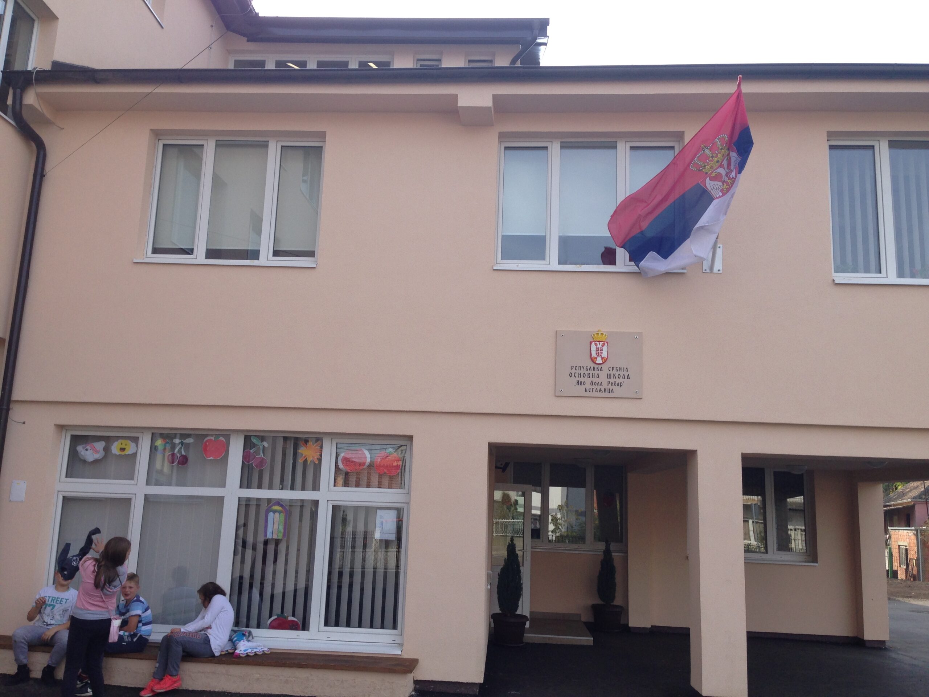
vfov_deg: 42.9
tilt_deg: +11.8
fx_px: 886
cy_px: 348
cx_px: 464
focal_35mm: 33
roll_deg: -0.9
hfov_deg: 55.4
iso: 50
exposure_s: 1/547
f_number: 2.4
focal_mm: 4.12
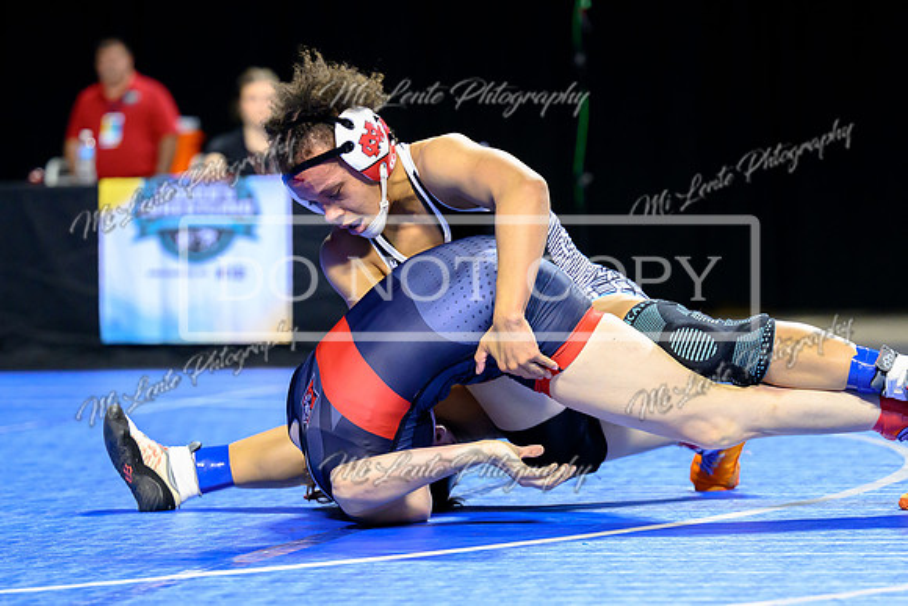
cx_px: 406
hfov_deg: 13.9
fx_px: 3734
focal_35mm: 148
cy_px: 428
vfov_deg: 9.3
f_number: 2.8
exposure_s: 1/800
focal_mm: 97
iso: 4000
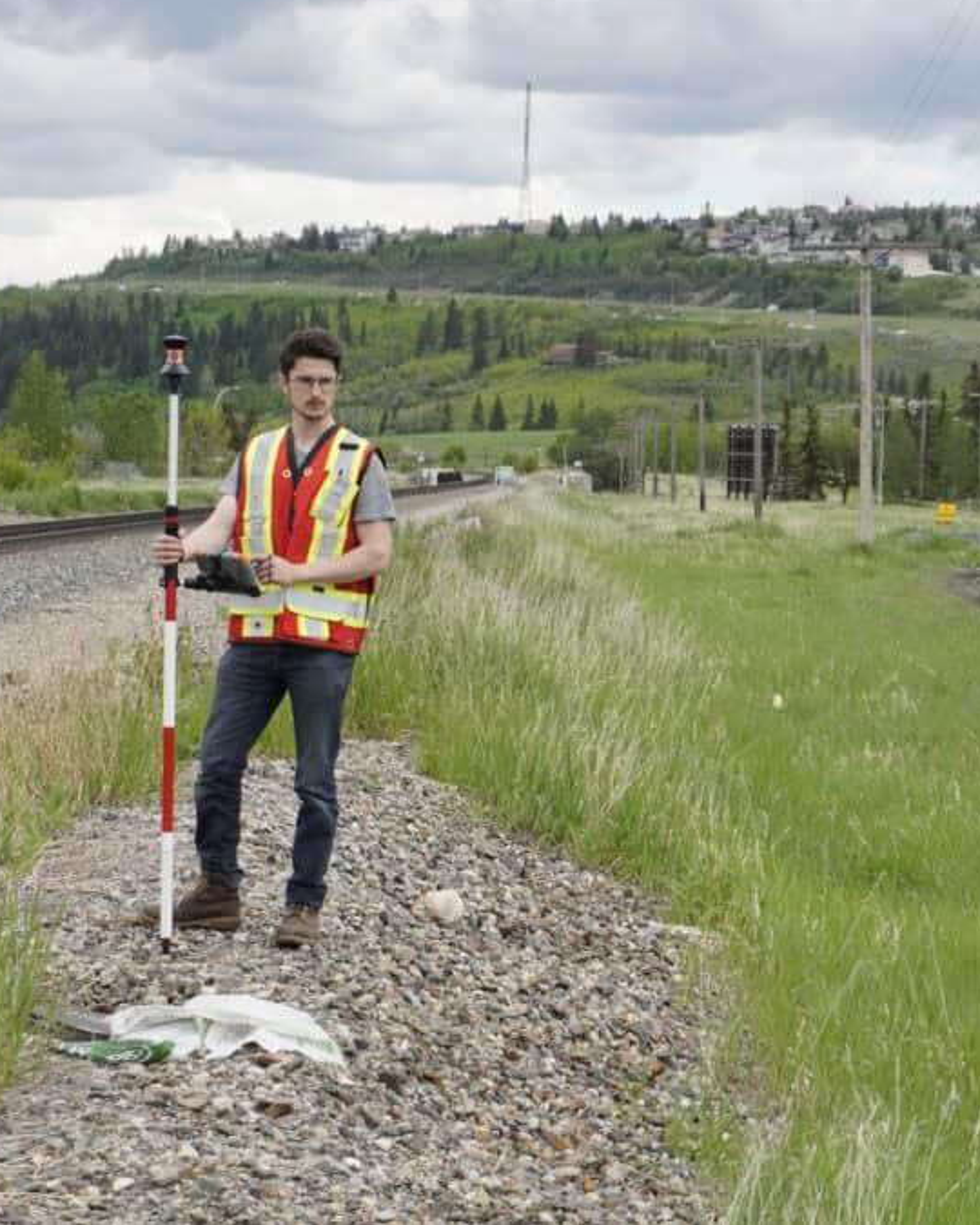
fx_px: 3408
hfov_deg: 16.4
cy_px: 607
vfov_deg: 20.4
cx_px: 555
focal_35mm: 94
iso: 400
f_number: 5.6
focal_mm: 44
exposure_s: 1/1250
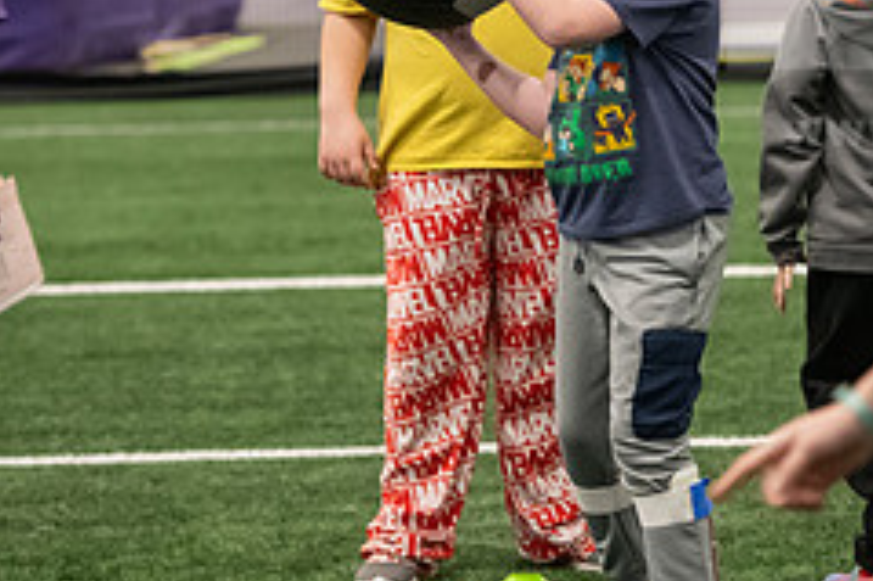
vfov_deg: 5.6
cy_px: 206
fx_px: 5888
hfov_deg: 8.5
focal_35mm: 243
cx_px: 617
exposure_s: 1/200
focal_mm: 100
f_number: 3.5
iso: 4000
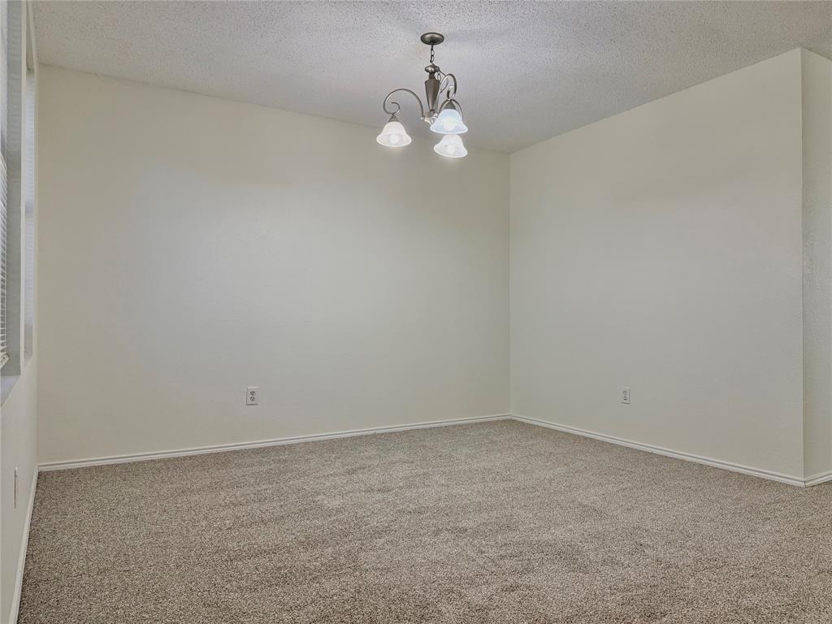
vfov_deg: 56.8
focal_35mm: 24
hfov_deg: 71.6
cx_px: 416
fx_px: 577
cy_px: 312
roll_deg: -0.1
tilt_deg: +0.4
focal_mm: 6.76
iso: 250
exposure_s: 1/120
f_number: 1.78
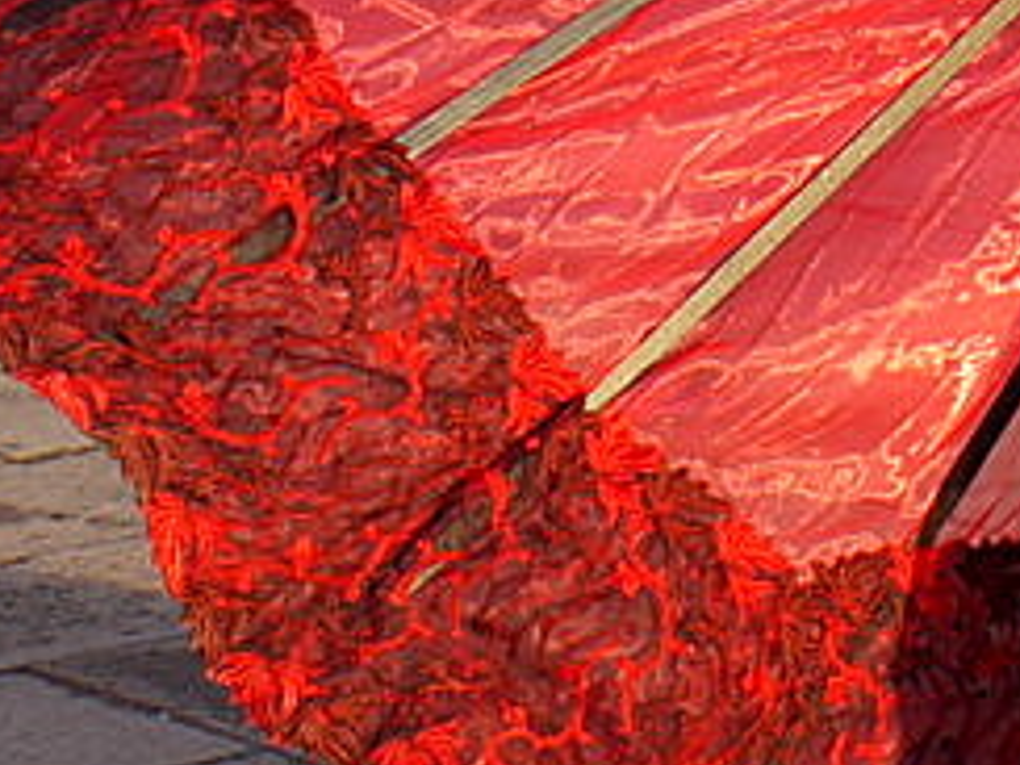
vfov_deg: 5.4
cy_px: -305
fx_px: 8044
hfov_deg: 7.0
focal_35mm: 273
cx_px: 2090
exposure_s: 1/100
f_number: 6.3
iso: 100
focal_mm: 26
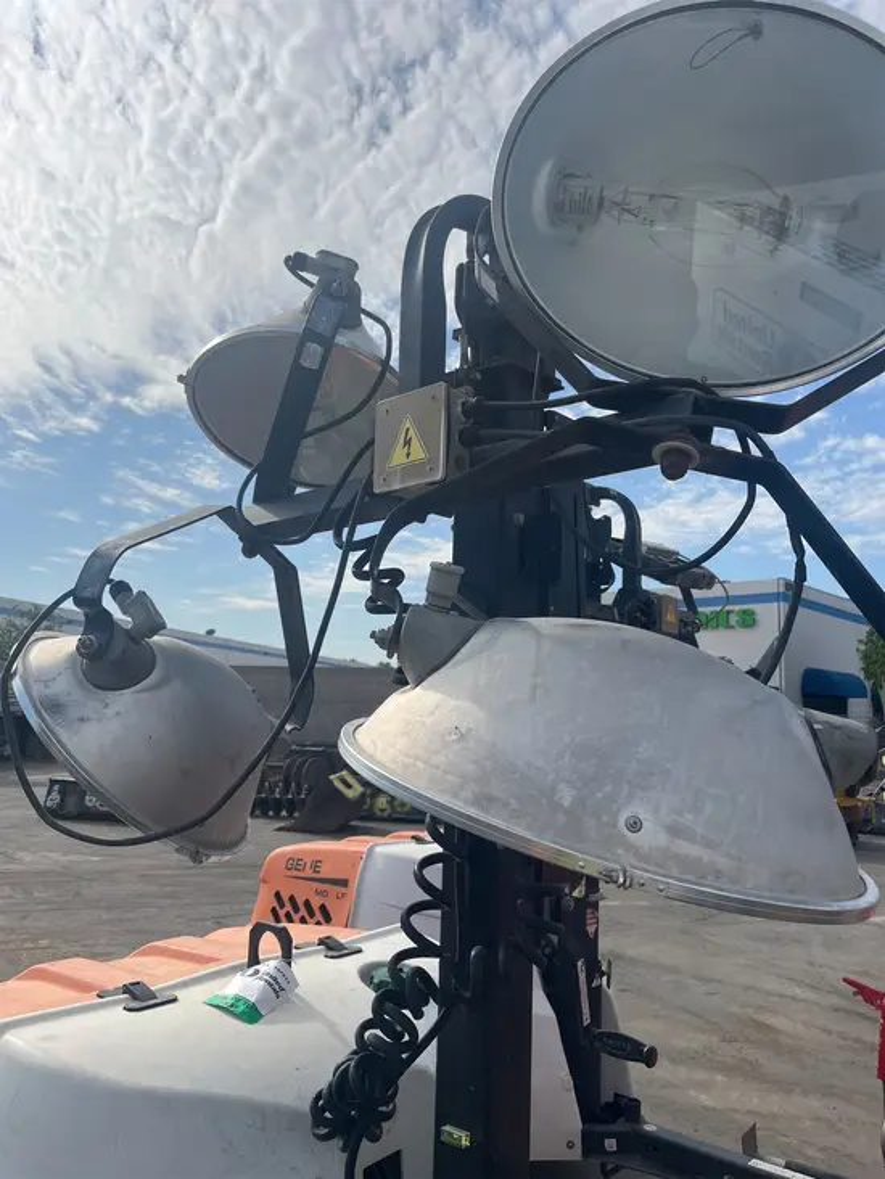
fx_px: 886
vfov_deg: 67.3
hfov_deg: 53.1
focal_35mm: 26
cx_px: 442
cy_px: 590
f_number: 1.6
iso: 50
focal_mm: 5.1
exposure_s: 1/5848
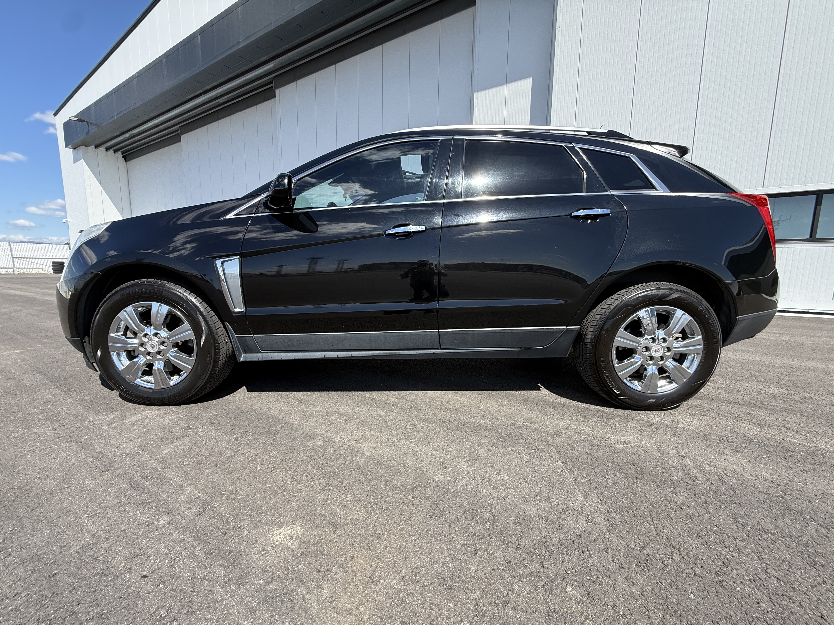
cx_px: 417
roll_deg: -1.2
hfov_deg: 102.1
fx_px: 337
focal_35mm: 14
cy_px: 312
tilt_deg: -7.0
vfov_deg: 85.7
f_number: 2.2
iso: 64
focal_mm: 2.22
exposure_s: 1/864
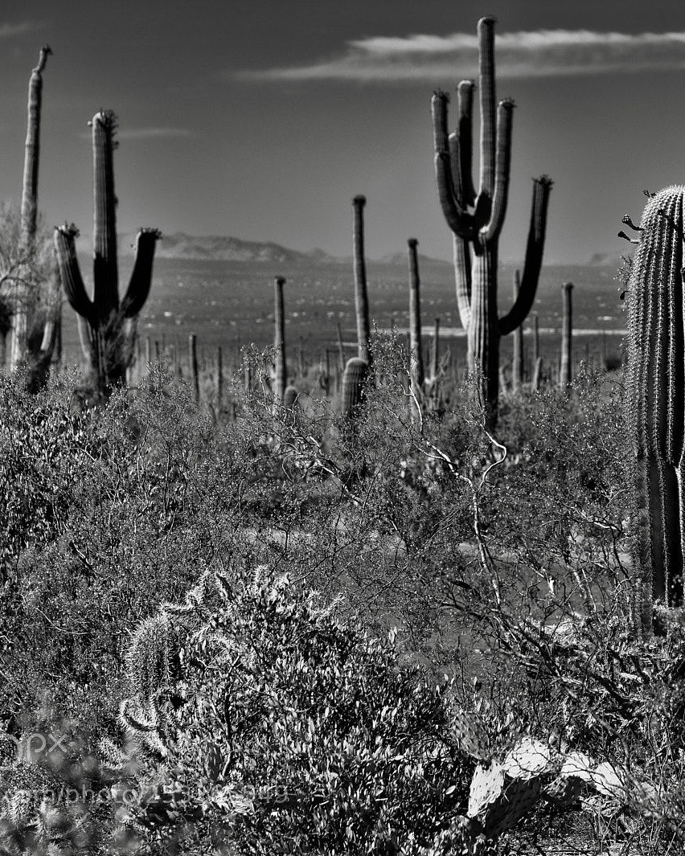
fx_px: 3573
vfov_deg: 13.7
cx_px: 511
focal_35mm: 141
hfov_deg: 10.9
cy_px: 428
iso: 100
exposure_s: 1/250
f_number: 5.6
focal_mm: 100
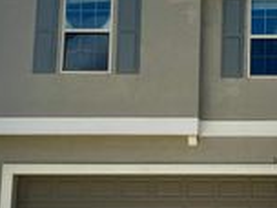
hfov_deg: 23.3
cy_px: 132
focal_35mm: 79
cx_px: 299
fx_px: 632
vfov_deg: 18.6
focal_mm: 6.76
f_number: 1.78
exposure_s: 1/7092
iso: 80
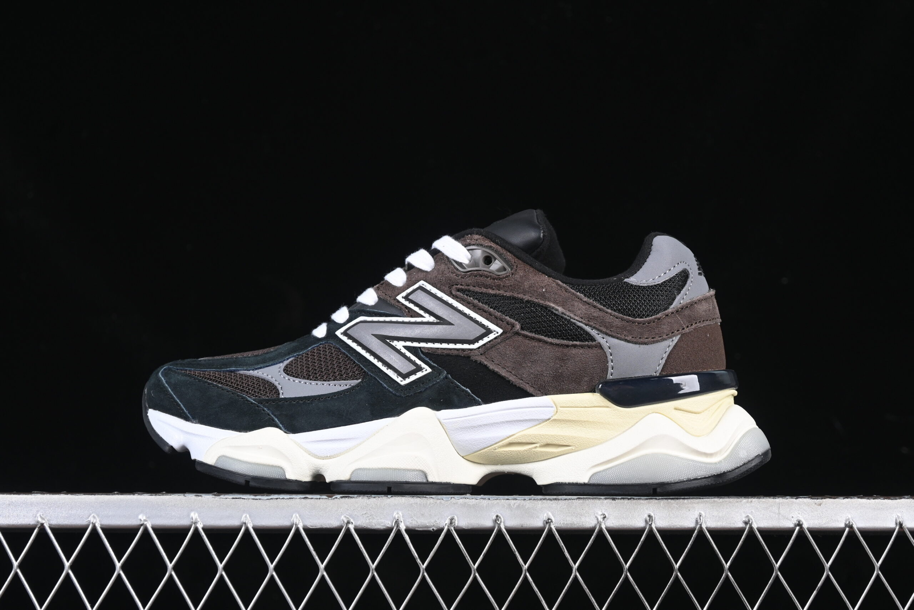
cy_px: 305
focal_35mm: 75
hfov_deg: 27.0
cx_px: 457
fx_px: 1904
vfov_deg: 18.2
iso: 160
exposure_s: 1/60
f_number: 6.3
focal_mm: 50
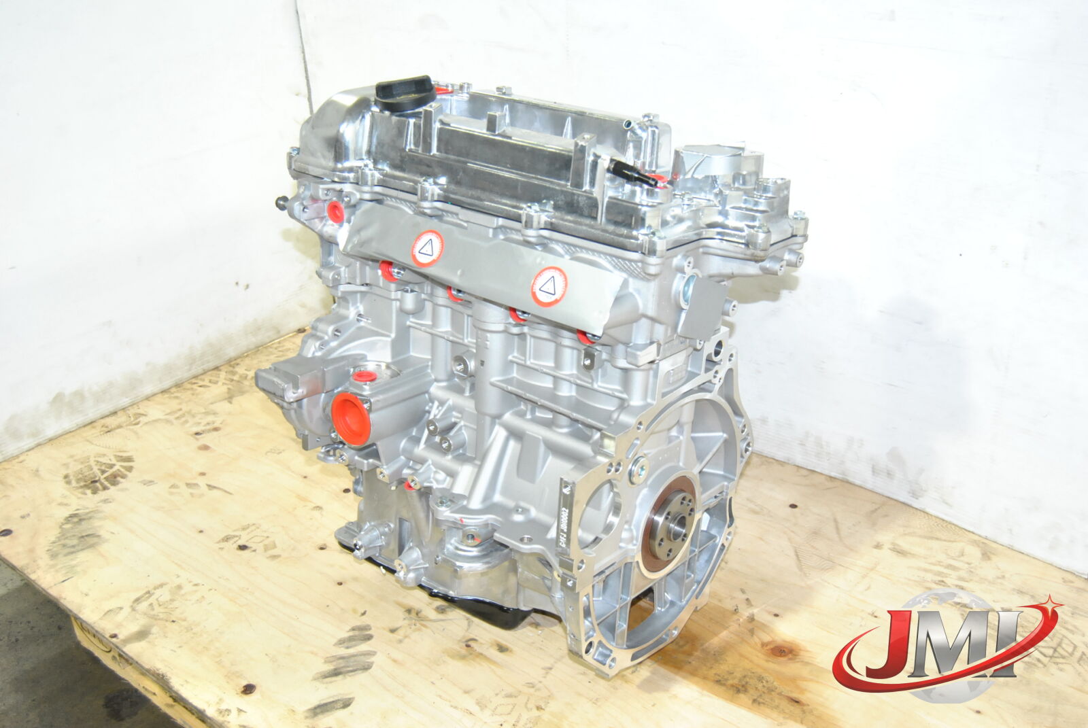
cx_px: 544
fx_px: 1180
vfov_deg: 34.3
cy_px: 364
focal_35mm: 39
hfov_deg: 49.5
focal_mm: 26
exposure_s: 1/60
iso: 800
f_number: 5
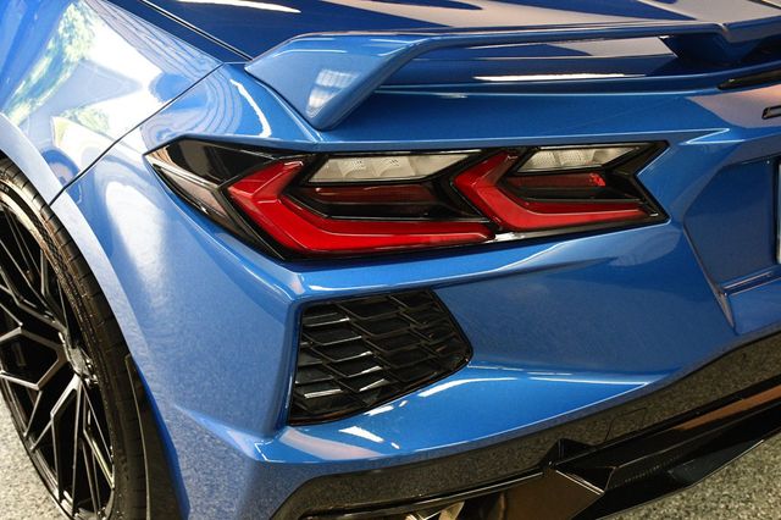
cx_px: 390
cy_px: 260
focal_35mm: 51
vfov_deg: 26.5
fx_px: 1106
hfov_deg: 38.9
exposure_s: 1/125
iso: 2500
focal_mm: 34
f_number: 4.2
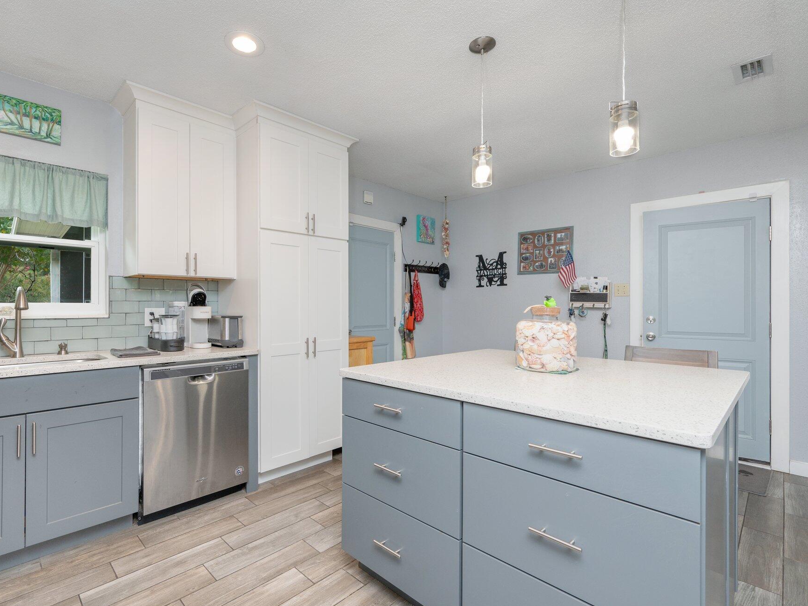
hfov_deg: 90.7
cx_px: 363
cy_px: 308
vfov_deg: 74.7
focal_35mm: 17
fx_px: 397
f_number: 7.1
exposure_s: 1/60
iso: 640
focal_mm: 15
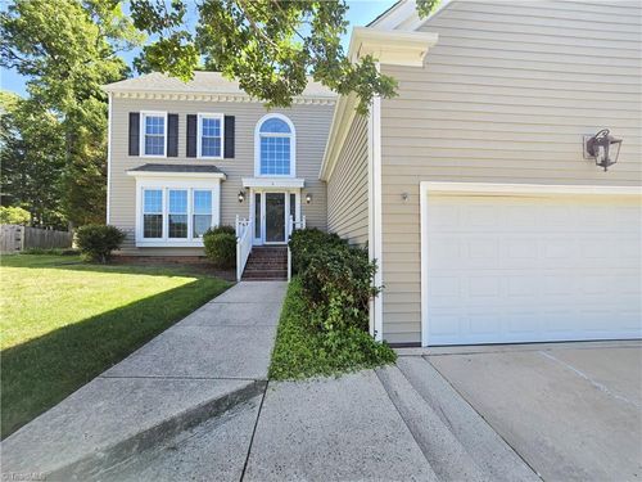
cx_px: 321
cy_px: 241
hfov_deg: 106.2
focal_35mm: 13
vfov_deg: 89.9
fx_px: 241
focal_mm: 2.2
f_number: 2.2
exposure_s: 1/406
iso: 50
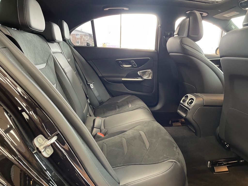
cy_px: 93
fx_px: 186
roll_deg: -1.5
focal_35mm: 26
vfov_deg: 53.1
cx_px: 124
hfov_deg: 67.3
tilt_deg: -12.5
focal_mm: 4.2
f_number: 1.6
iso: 250
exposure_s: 1/60
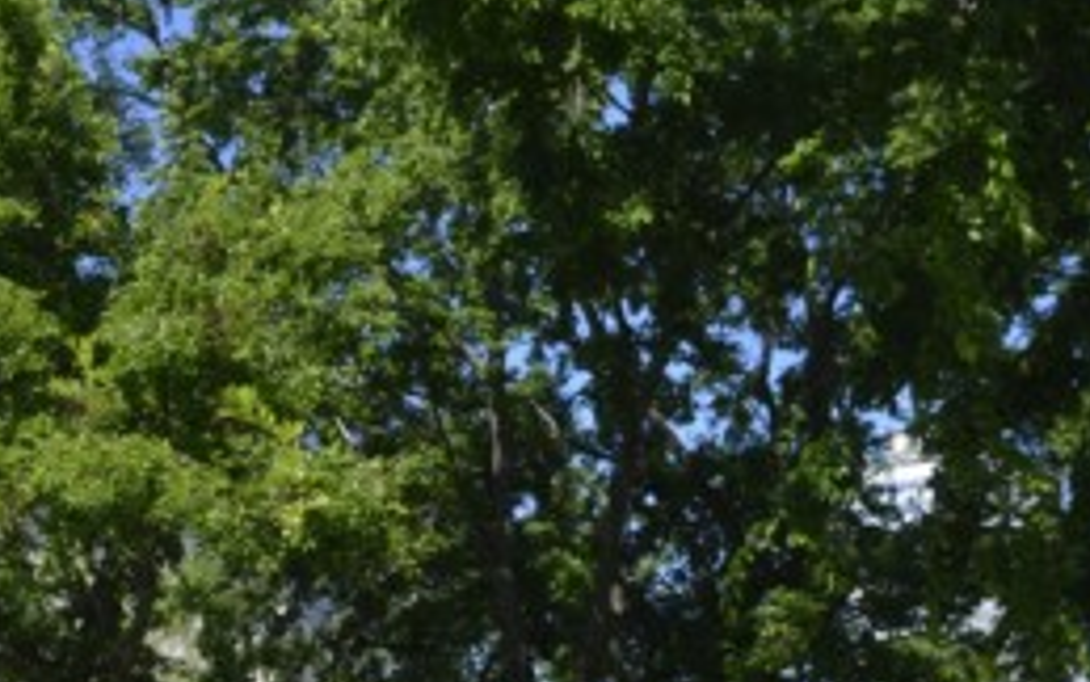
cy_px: 507
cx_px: -93
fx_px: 2704
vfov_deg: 14.3
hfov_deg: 21.7
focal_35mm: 91
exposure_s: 1/250
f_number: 8
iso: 100
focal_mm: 22
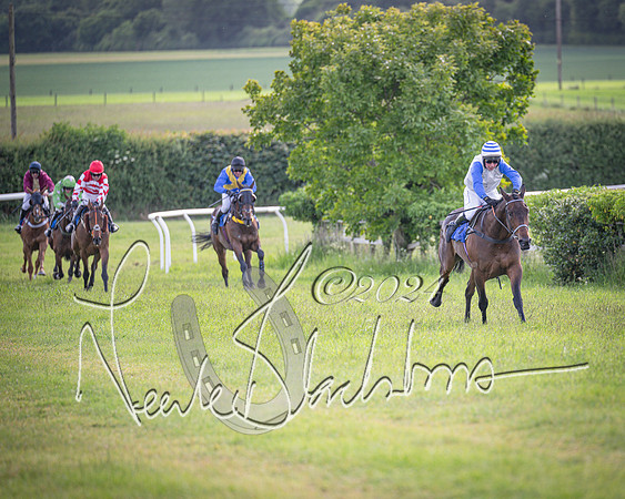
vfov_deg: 5.7
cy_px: 300
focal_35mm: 273
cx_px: 423
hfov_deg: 7.1
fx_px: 5042
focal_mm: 200
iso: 640
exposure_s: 1/1600
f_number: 2.8
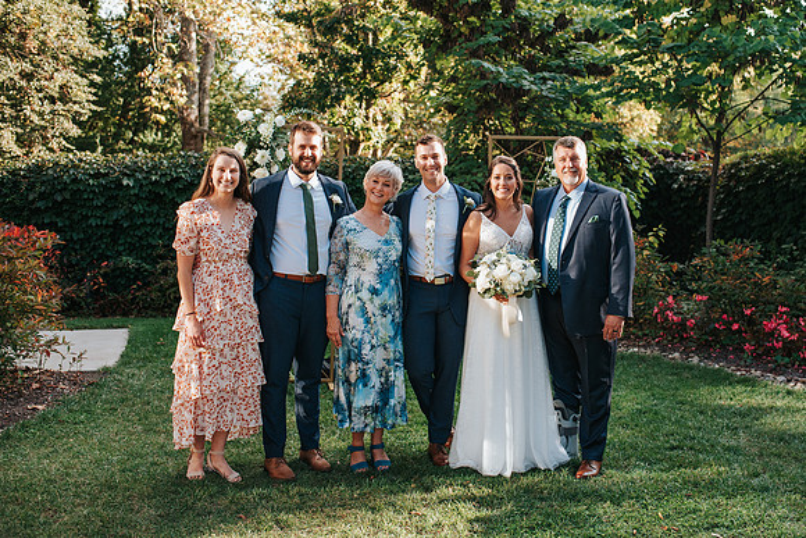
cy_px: 240
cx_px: 446
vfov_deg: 33.7
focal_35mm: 40
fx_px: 886
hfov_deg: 48.9
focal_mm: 35
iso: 800
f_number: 3.2
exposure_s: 1/1000
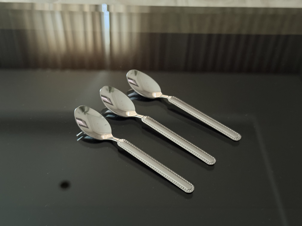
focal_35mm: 48
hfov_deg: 39.7
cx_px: 151
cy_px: 113
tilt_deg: -46.3
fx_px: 419
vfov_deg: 30.3
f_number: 1.78
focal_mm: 6.76
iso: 800
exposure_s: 1/18
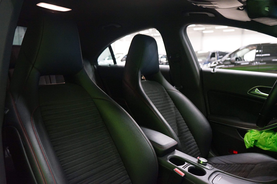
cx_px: 138
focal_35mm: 32
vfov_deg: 41.1
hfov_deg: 58.7
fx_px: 246
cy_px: 92
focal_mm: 32
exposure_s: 1/40
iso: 6400
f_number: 4
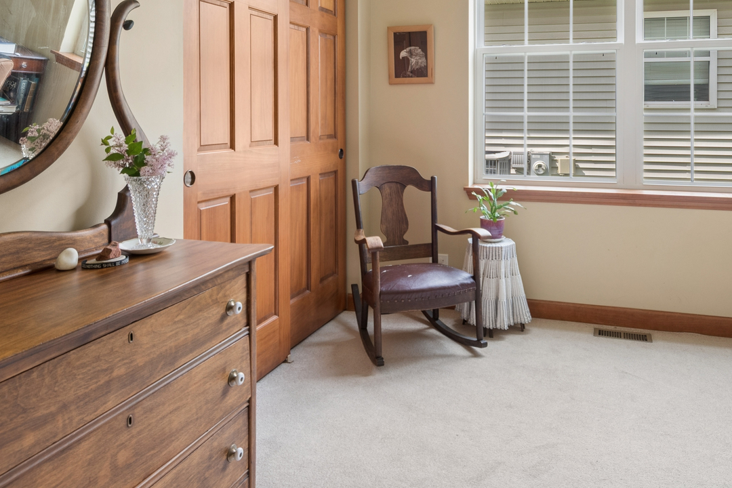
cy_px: 169
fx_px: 549
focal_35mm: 27
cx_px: 433
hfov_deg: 66.8
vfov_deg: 47.3
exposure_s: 1/13
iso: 250
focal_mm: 12
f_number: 8
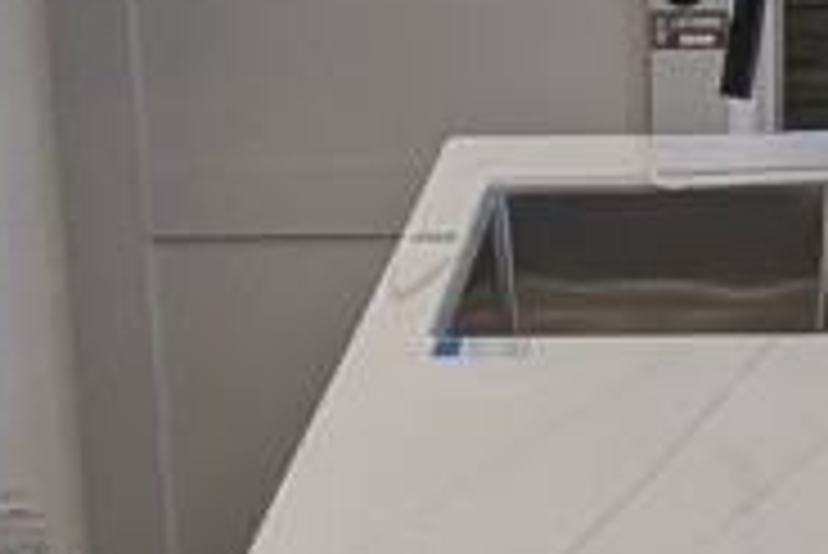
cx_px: 628
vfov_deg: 10.8
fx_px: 2900
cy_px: 568
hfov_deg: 16.2
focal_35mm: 126
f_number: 2.2
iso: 234
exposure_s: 1/180
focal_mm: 2.35
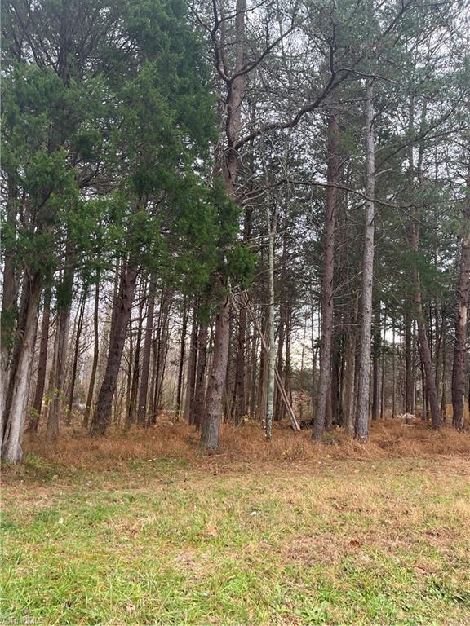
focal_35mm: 26
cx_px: 235
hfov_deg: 53.1
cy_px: 313
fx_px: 471
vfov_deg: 67.3
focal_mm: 5.1
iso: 50
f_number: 1.6
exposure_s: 1/153
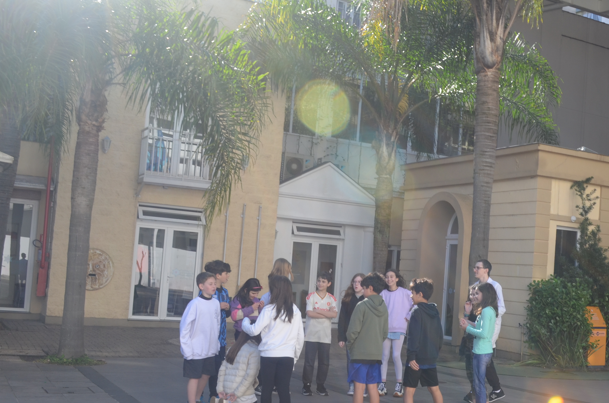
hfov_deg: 40.6
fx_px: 810
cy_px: 220
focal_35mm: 48
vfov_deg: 27.9
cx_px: 413
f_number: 7.1
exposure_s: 1/200
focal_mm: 20
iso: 200
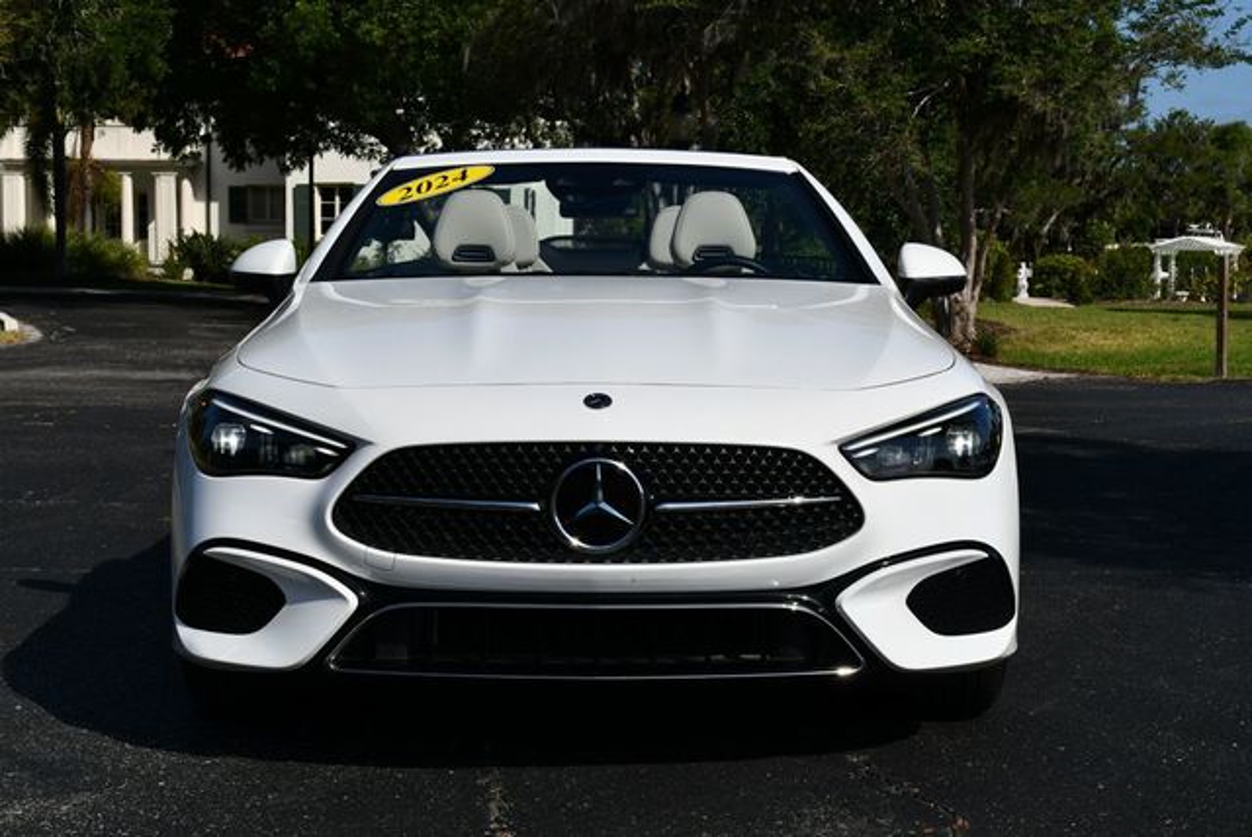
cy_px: 418
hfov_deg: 29.6
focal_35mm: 68
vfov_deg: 20.1
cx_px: 626
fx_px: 2367
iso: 100
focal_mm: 34
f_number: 10
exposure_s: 1/400
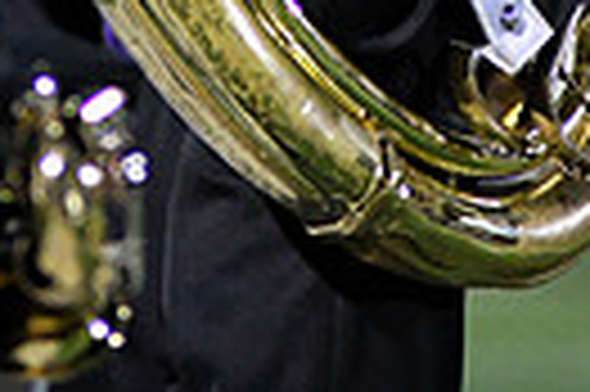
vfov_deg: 0.9
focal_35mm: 1551
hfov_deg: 1.3
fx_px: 25387
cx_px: 333
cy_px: -586
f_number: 2.8
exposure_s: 1/800
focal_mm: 300
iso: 8000
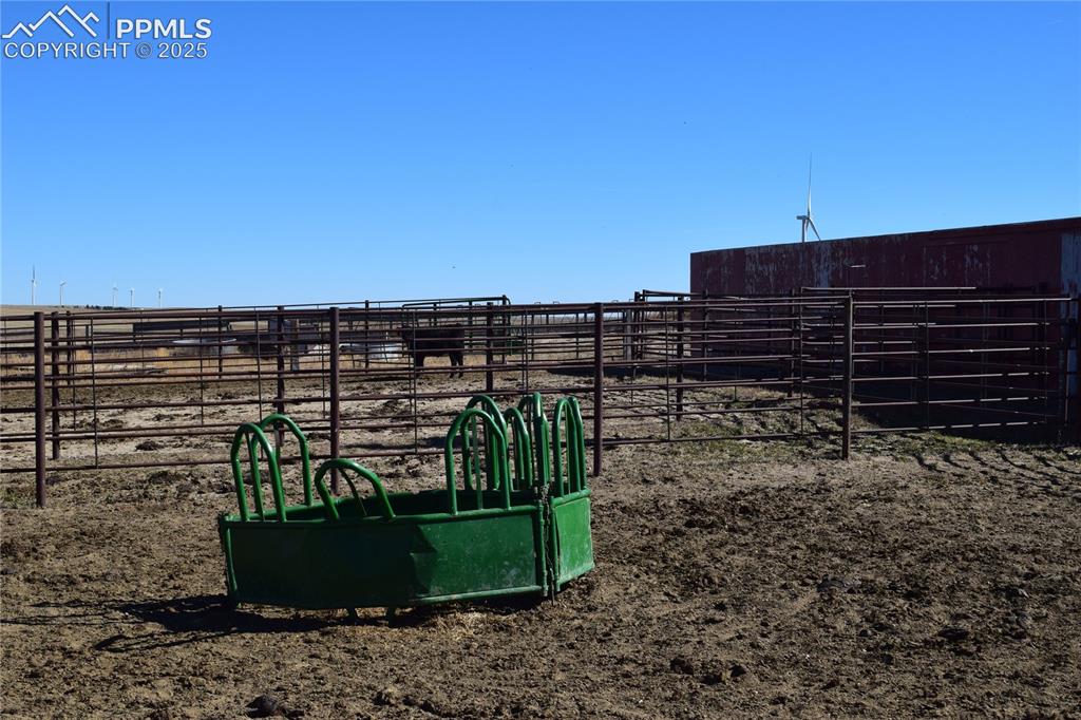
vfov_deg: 28.1
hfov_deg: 41.1
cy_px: 360
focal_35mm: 48
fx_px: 1441
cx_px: 540
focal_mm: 32
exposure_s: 1/500
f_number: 11
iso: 400
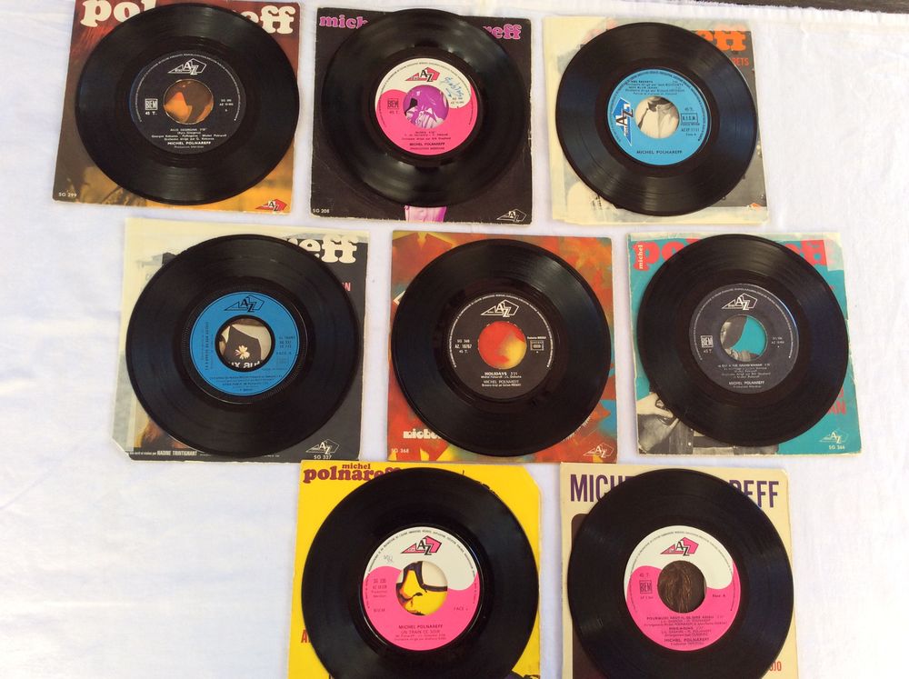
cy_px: 340
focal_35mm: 32
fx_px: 839
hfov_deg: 56.9
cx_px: 454
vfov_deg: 44.1
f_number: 2.4
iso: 32
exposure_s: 1/161
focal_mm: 3.3
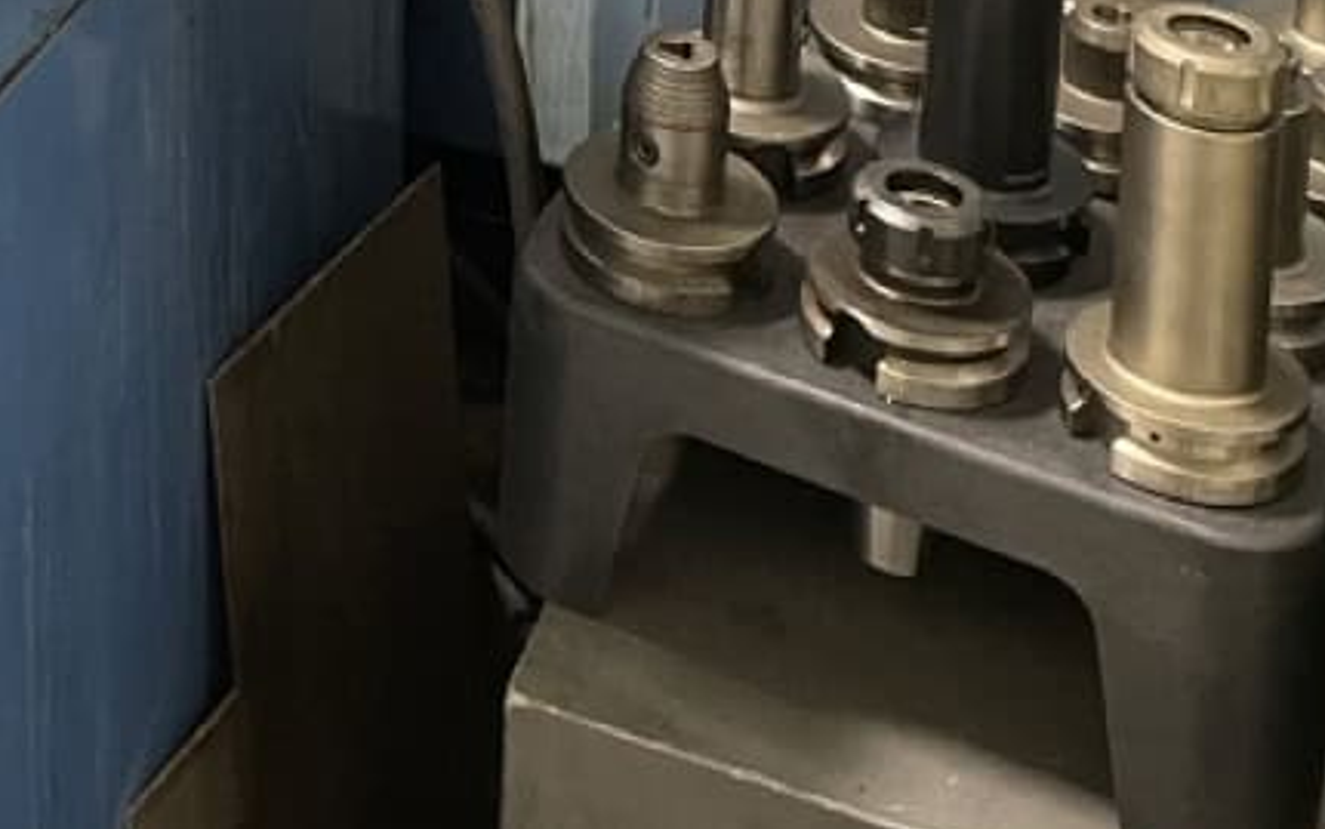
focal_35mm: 82
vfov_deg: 13.0
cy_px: -1002
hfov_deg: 23.7
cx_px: -126
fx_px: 2962
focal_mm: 4.2
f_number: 1.6
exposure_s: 1/60
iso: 250
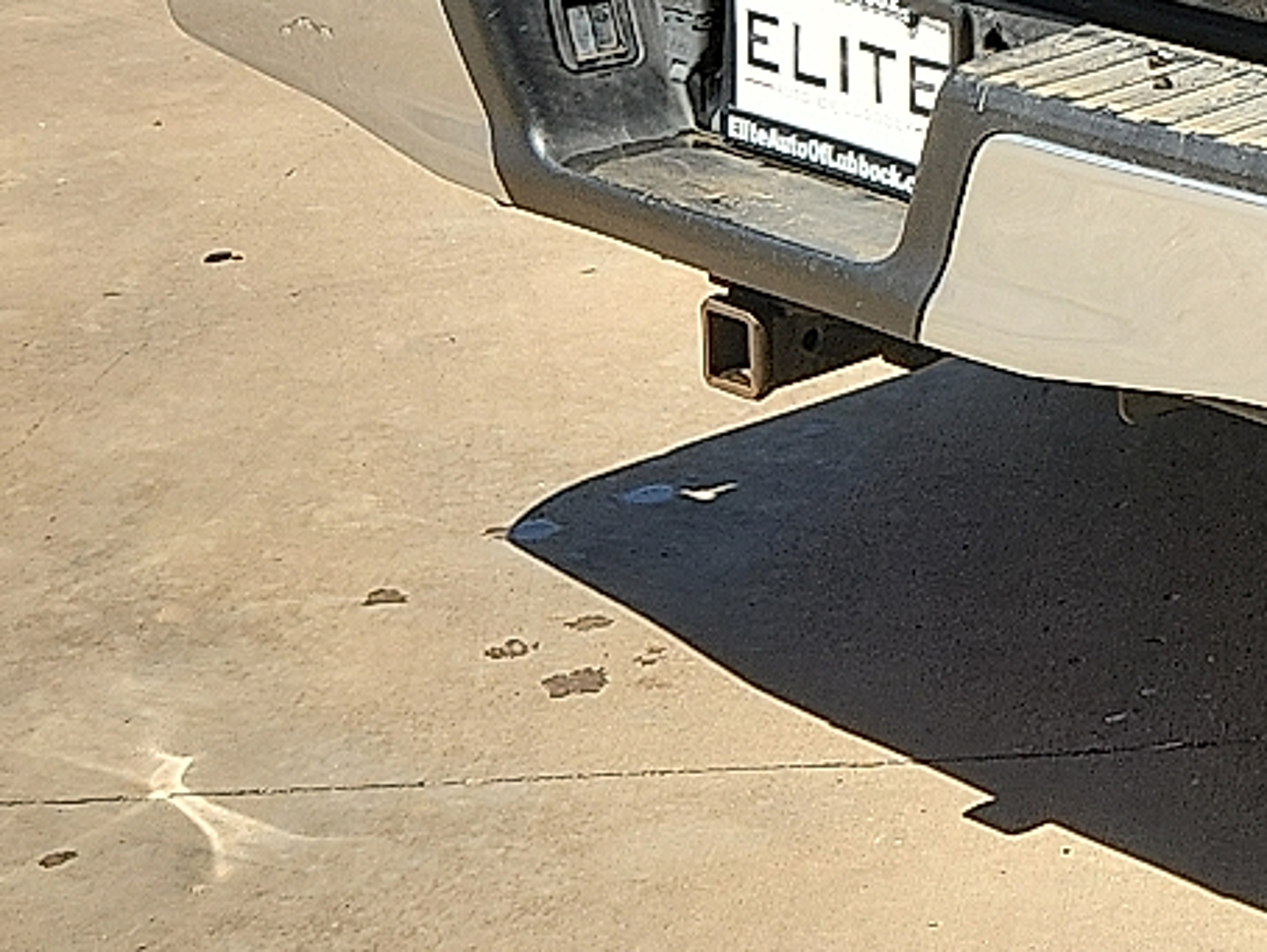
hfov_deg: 19.8
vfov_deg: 16.7
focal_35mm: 81
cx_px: 2062
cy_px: -430
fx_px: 2966
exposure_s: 1/1429
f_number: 1.8
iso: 50
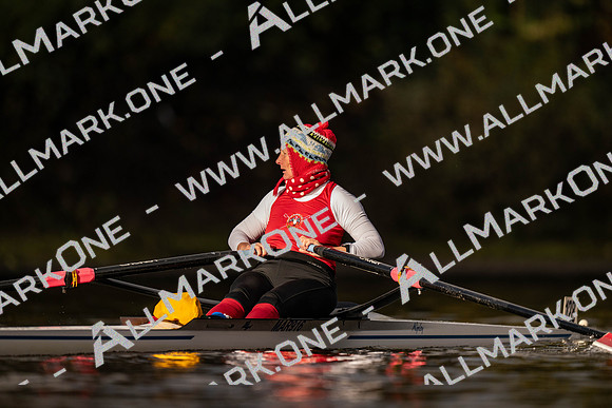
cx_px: 306
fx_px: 10202
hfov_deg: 3.4
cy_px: 204
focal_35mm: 600
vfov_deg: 2.3
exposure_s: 1/2500
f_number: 4
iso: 320
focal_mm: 600
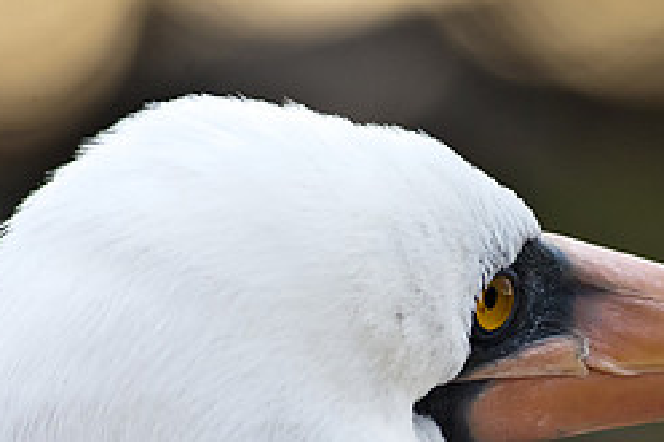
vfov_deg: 1.0
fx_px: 25823
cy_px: 296
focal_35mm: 1401
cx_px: 479
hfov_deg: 1.5
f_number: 8
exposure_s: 1/160
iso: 400
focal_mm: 400
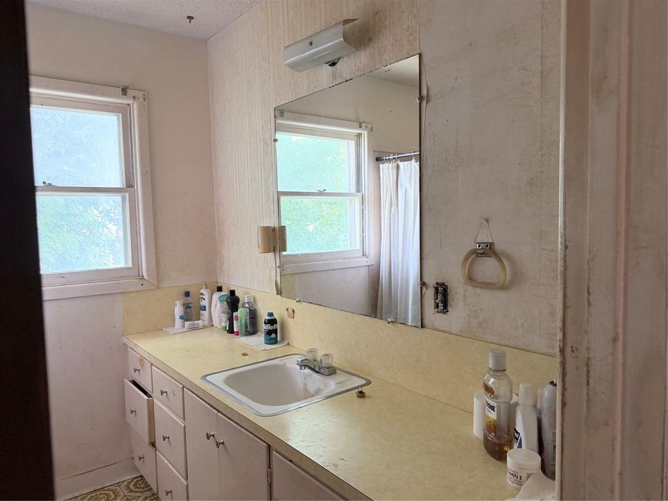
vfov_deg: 56.8
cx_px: 334
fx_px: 463
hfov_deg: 71.6
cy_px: 250
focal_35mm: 24
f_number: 1.78
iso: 200
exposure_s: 1/71
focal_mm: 6.76
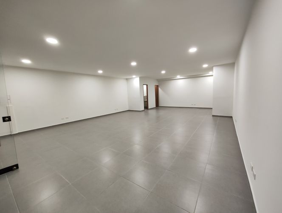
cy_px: 106
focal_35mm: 14
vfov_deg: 85.8
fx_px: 114
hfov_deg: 102.0
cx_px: 141
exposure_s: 1/30
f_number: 2.2
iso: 420
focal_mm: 2.16
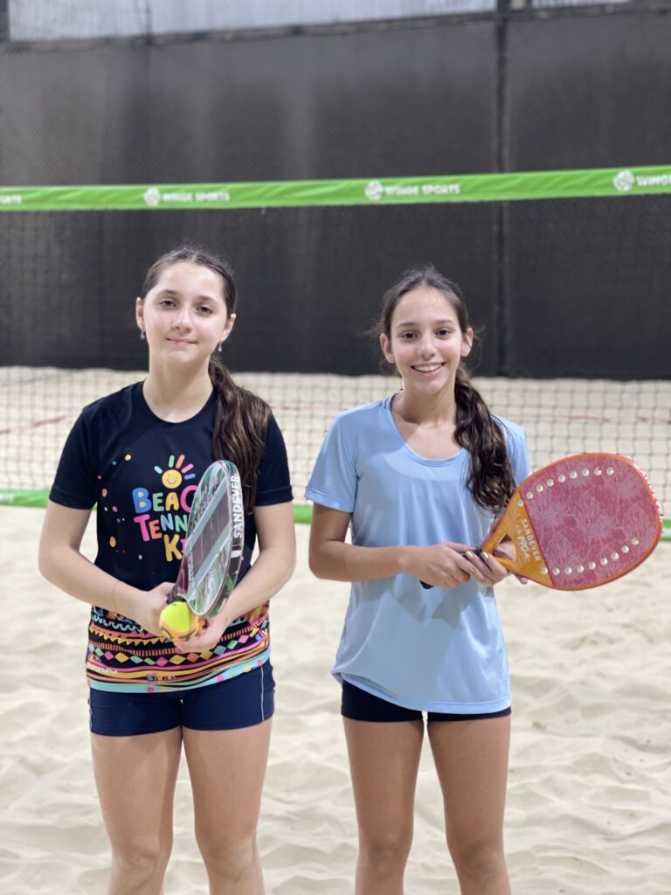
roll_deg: +1.0
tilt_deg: -7.6
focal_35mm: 64
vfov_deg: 30.3
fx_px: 1654
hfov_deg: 22.9
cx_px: 336
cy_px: 448
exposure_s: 1/40
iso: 160
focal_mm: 7.5
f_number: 2.2
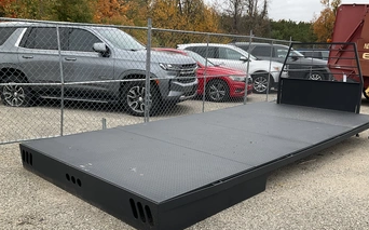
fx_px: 362
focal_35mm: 36
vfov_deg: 34.9
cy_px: 154
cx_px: 213
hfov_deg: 53.8
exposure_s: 1/279
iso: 25
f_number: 1.8
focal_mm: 3
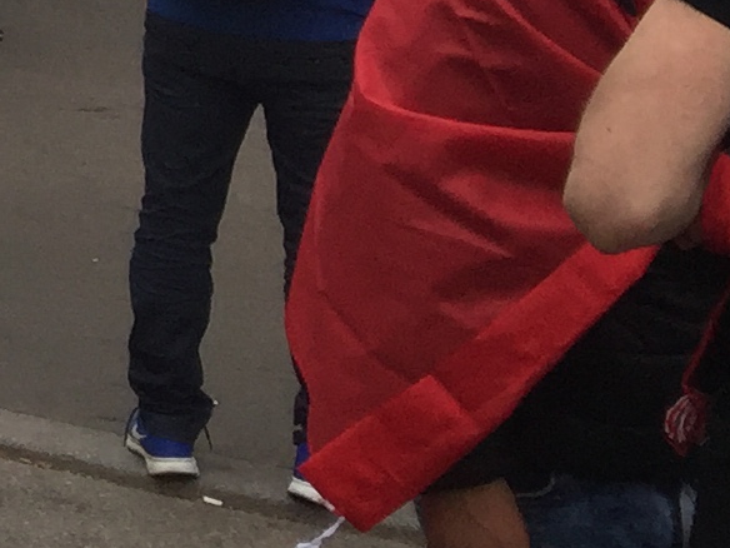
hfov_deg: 10.2
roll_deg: -3.5
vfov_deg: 8.6
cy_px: -618
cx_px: -1180
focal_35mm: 162
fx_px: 3416
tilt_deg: +0.9
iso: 32
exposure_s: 1/732
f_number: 2.2
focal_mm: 4.15
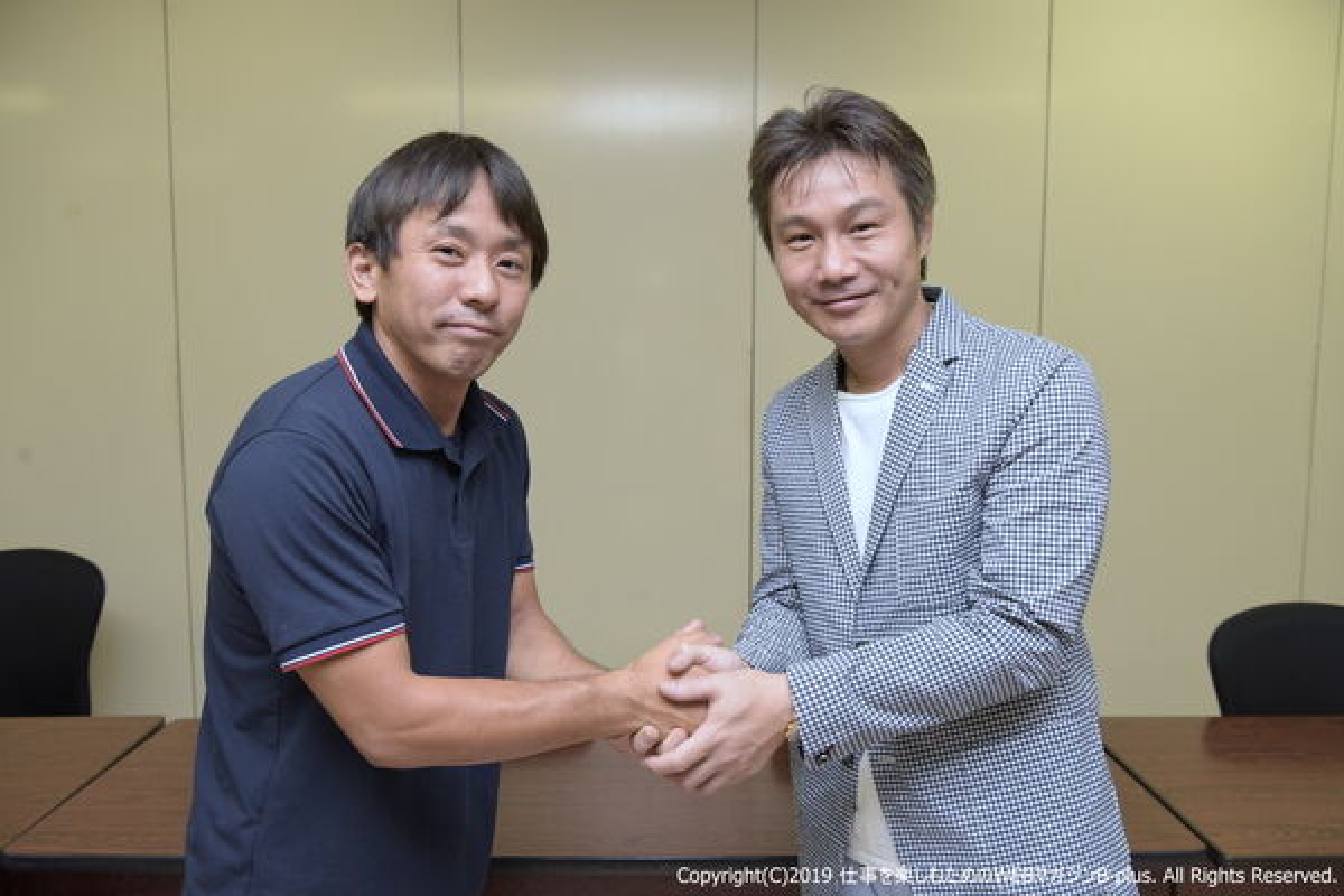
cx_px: 672
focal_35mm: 31
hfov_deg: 60.3
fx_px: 1157
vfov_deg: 42.3
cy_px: 448
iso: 640
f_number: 5.6
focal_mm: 31
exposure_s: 1/100
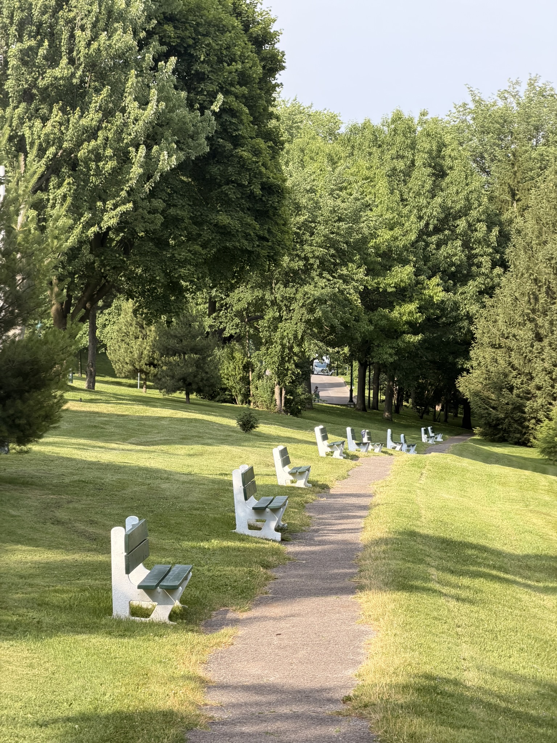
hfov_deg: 14.8
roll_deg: -0.5
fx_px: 2145
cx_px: 278
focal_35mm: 100
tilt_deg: -1.2
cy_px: 372
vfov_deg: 19.6
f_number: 2.8
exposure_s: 1/408
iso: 50
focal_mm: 16.89
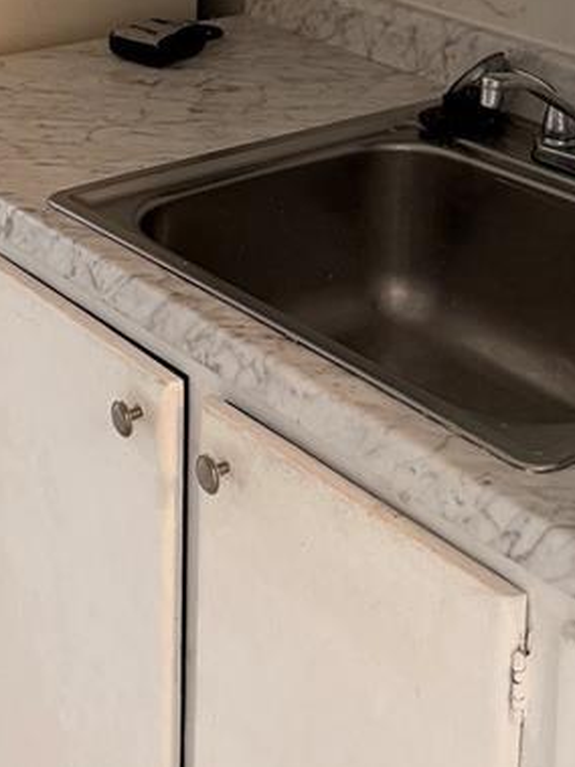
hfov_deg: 19.4
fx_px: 1684
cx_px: 288
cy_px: -160
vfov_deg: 23.4
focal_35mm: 76
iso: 400
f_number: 1.78
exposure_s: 1/60
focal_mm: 6.76
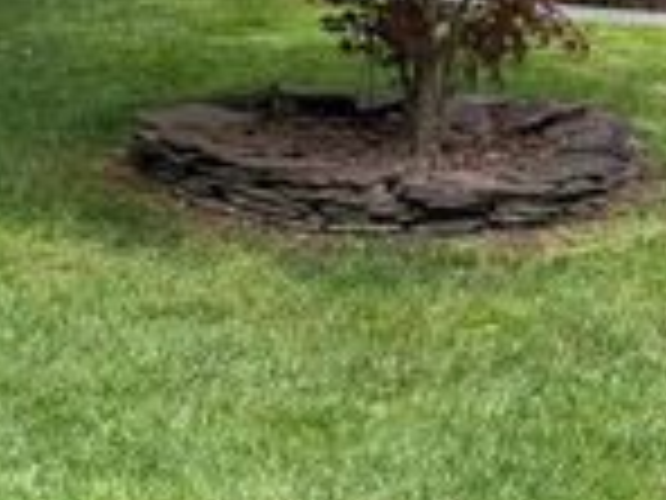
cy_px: -245
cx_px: 724
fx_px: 1558
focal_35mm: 81
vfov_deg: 16.6
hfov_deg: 22.8
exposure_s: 1/1314
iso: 100
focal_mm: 6.76
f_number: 1.78
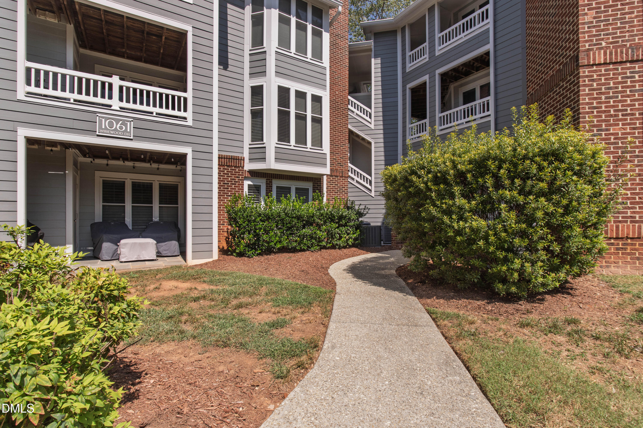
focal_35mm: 16
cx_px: 322
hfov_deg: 95.0
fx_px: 295
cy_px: 214
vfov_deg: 72.1
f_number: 8
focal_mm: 11
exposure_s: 1/200
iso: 100
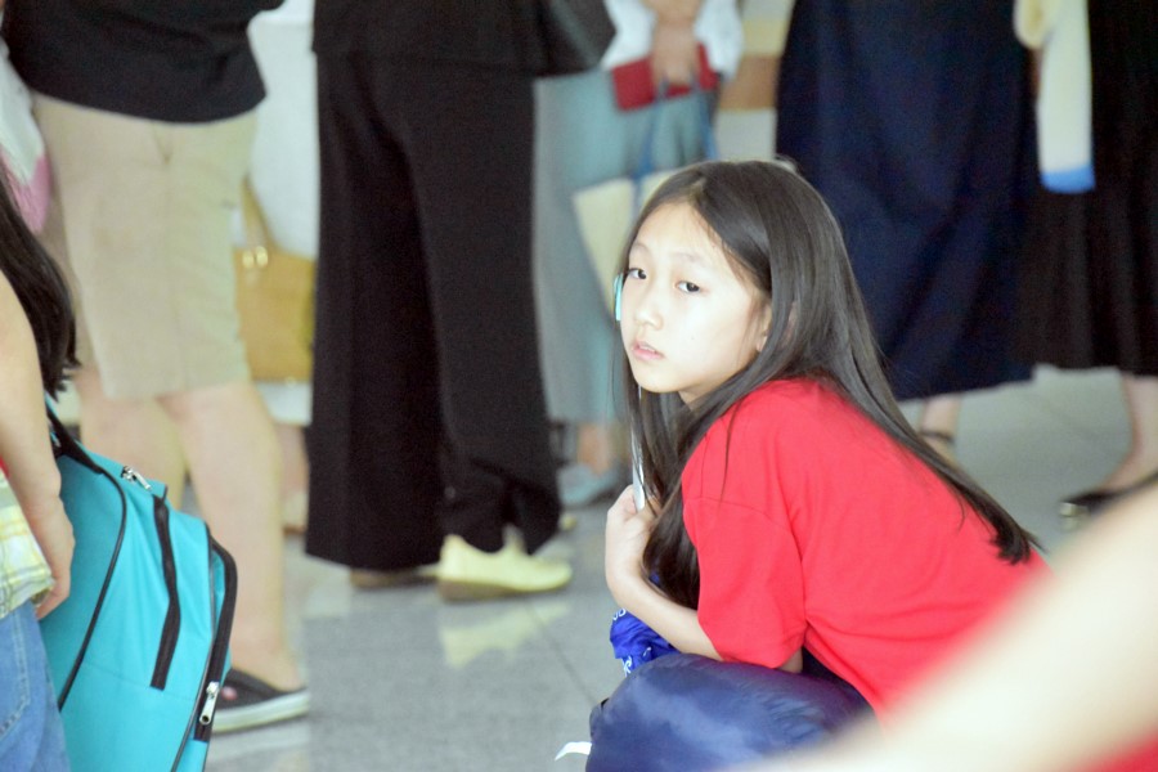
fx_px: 8443
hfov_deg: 7.8
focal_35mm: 262
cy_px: 386
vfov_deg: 5.2
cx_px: 579
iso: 12800
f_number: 6.3
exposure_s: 1/60
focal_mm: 175
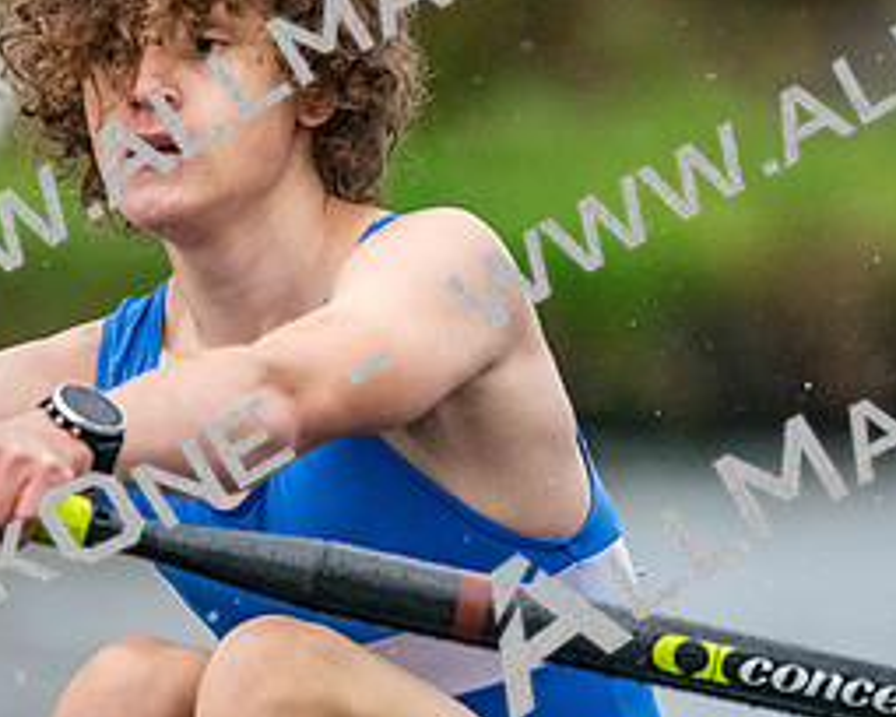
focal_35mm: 854
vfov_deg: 1.8
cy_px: 388
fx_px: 22646
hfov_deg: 2.3
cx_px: 190
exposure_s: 1/2000
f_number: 4.5
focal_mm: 400
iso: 12800
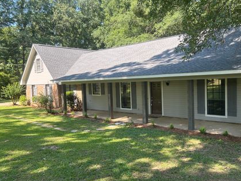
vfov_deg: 45.5
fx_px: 216
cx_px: 139
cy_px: 93
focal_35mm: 31
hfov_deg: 58.0
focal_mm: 5.7
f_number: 1.5
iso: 50
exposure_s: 1/526
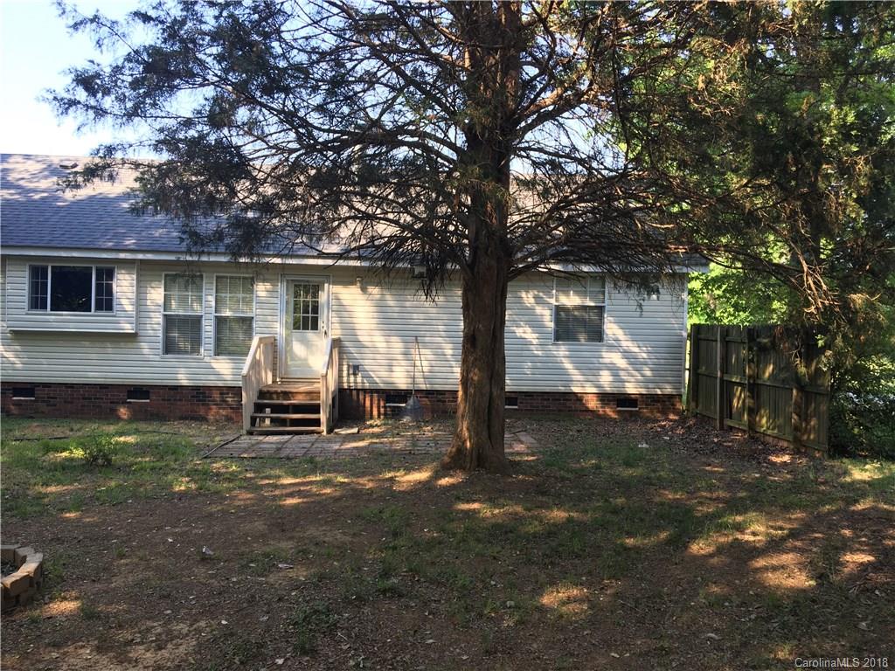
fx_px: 750
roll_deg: -1.4
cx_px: 448
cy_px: 336
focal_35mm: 29
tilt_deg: +0.8
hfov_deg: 61.7
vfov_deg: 48.2
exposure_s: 1/120
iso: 32
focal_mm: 4.15
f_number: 2.2
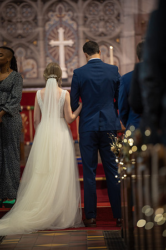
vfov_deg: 10.3
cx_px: 83
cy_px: 125
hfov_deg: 6.9
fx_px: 1386
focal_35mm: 200
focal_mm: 200
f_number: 2.8
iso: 1600
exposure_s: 1/125
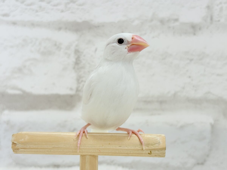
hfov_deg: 36.8
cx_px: 114
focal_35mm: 52
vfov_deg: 28.0
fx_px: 341
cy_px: 85
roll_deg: -0.9
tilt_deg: -4.3
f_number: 1.6
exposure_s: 1/100
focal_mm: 5.96
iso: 50
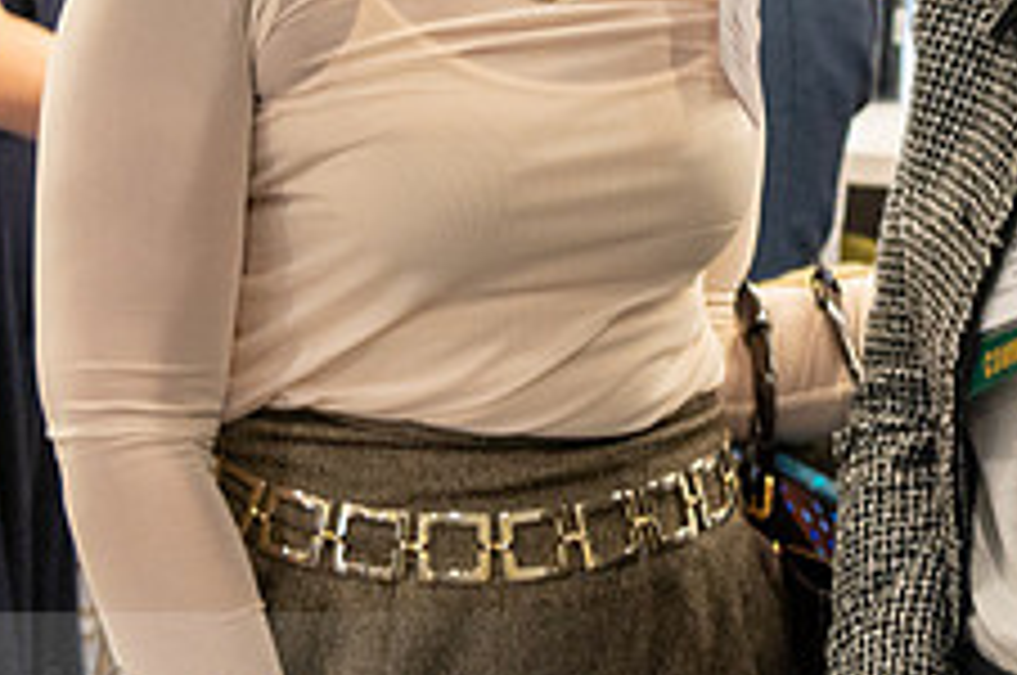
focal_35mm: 126
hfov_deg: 16.2
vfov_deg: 10.6
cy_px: -166
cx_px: 812
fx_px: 3554
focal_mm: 44
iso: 1600
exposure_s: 1/100
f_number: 4
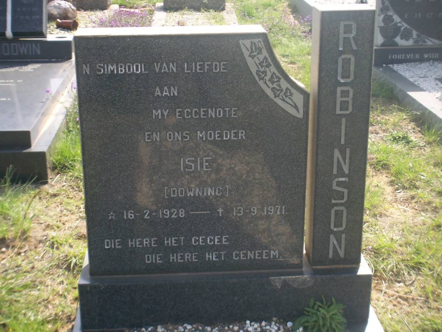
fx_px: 754
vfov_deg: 24.9
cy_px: 166
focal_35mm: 59
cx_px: 221
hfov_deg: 32.7
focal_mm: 9.8
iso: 64
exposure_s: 1/200
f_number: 4
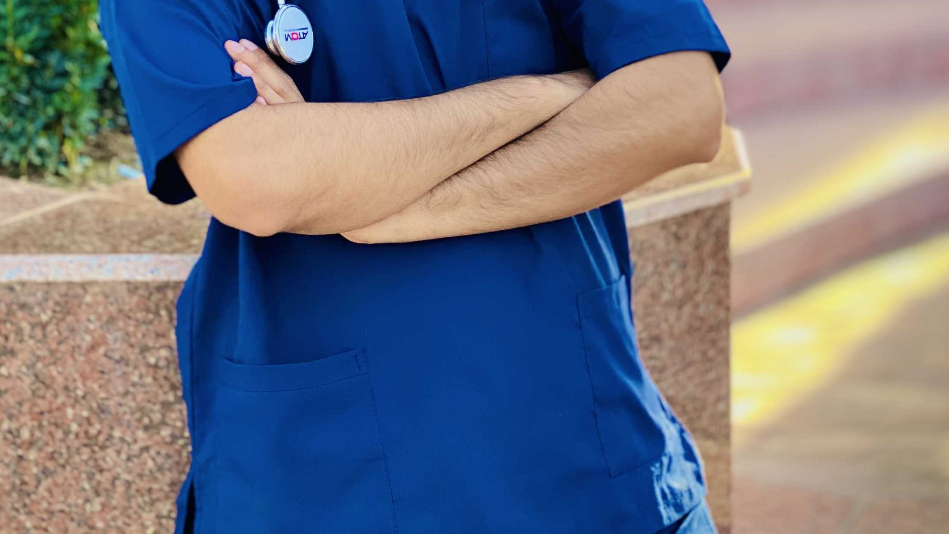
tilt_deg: -2.0
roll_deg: +0.8
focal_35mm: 105
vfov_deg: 11.4
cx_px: 396
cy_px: -55
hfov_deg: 20.3
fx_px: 2642
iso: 32
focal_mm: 6
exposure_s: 1/122
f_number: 2
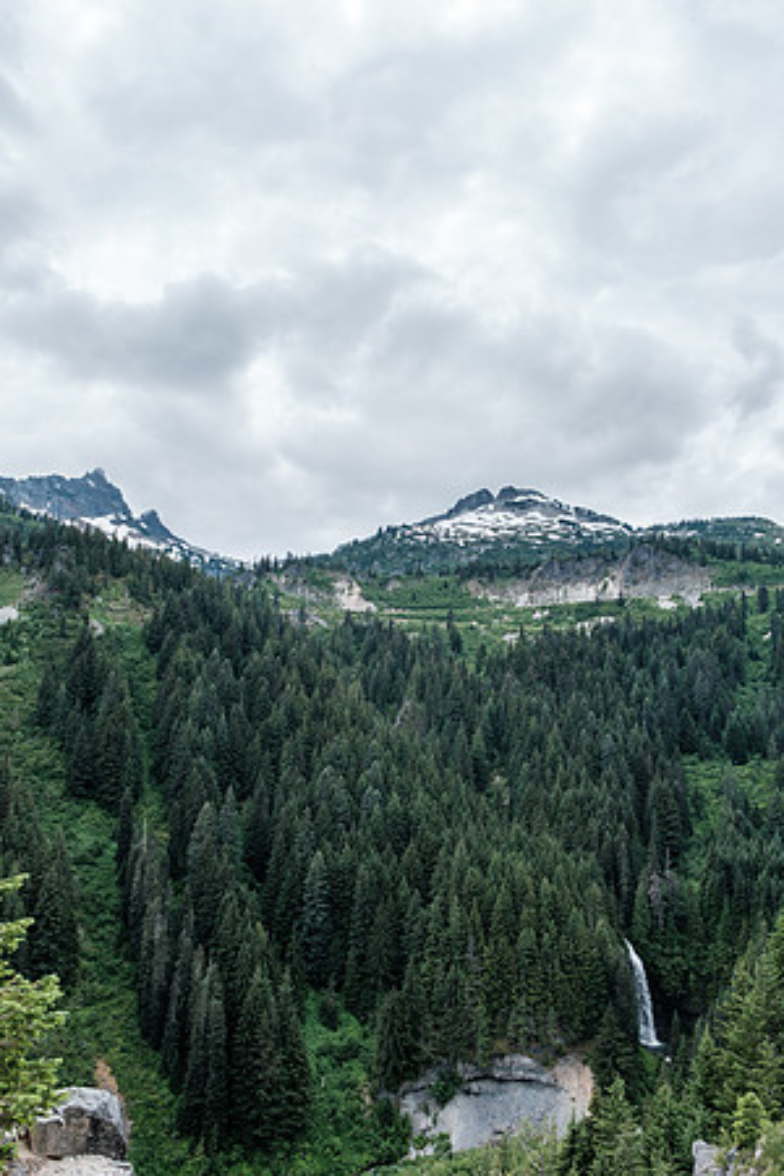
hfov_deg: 53.1
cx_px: 392
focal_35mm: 24
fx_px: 784
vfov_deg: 73.7
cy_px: 588
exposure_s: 1/350
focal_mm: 16
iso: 125
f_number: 5.6
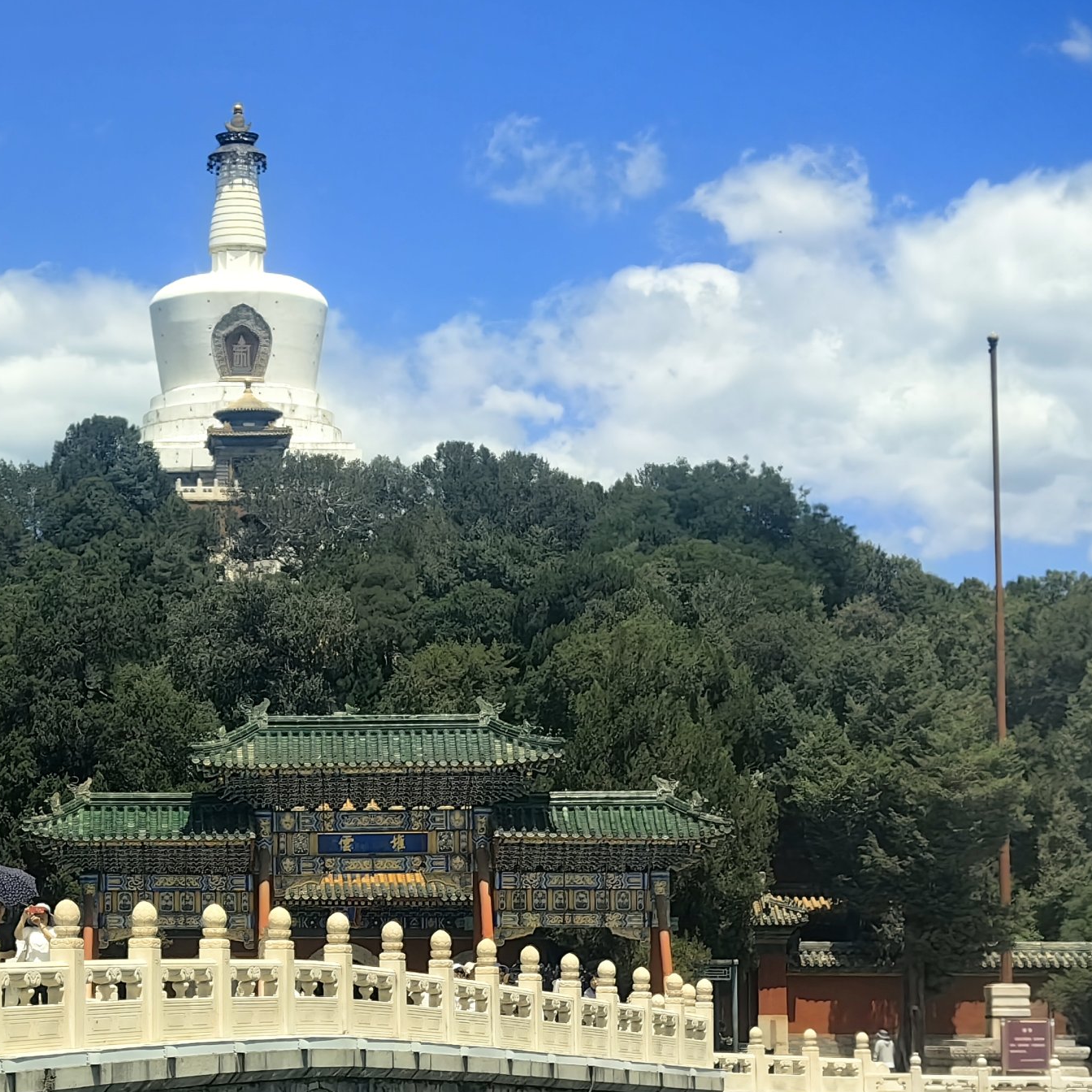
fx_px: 3783
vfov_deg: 16.4
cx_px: 139
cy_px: 772
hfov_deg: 16.2
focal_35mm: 106
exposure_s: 1/5000
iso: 80
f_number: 2
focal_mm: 5.75
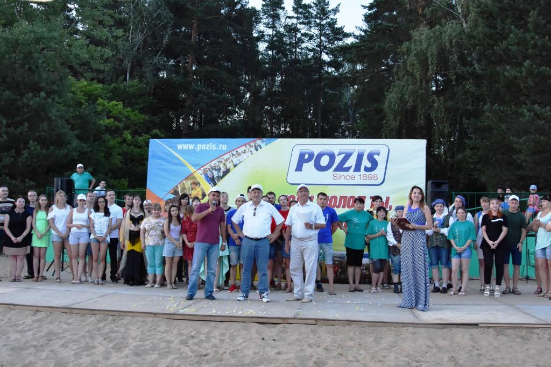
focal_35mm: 27
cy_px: 184
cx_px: 276
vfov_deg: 47.9
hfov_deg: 67.4
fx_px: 413
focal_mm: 18
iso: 1400
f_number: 3.5
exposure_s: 1/60
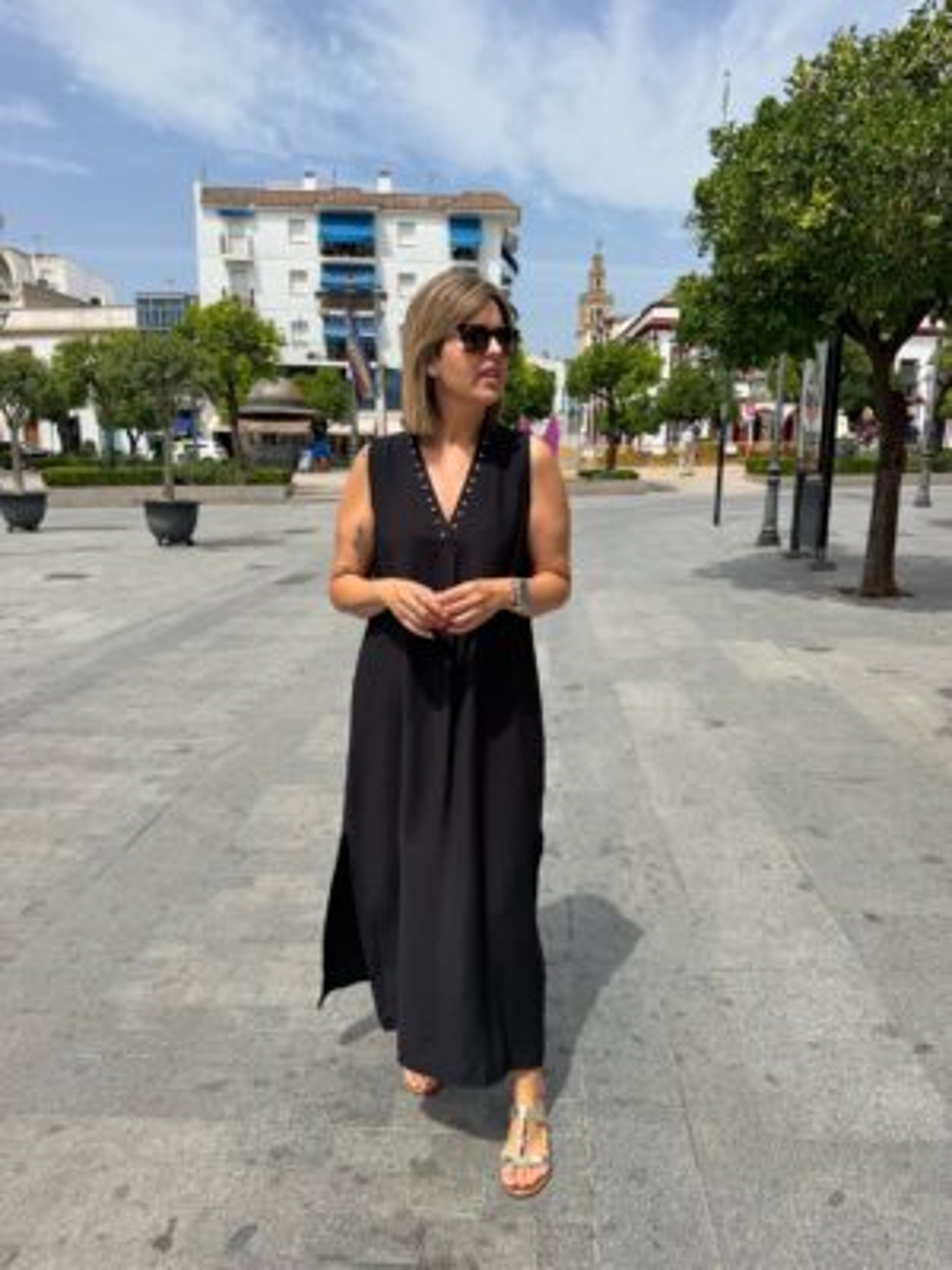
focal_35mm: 24
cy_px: 635
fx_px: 880
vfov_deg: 71.6
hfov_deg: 56.8
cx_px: 476
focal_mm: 6.76
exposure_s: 1/5714
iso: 80
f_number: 1.78
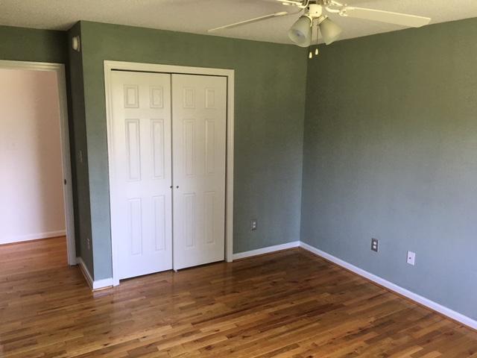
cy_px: 179
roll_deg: -1.5
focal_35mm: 29
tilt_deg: -10.3
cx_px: 238
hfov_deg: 61.7
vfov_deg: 48.2
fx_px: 400
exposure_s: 1/33
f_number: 2.2
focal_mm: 4.15
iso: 64
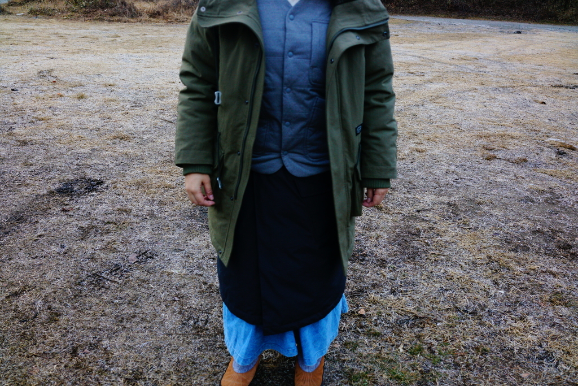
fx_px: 562
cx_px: 289
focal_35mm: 35
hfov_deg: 54.4
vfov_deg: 37.9
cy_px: 193
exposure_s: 1/250
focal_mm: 35
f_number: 5.6
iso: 1600
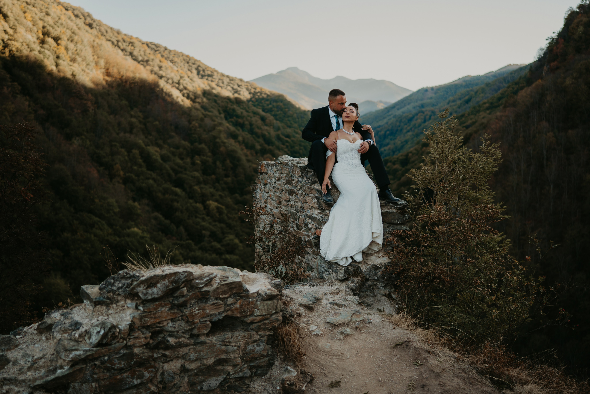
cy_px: 197
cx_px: 295
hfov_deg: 54.4
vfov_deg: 37.9
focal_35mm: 35
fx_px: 574
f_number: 1.6
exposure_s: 1/1000
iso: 125
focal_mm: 35
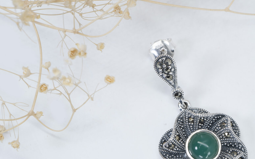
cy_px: 92
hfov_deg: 20.1
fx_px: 716
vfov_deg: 12.7
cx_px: 185
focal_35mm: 103
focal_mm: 50
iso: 200
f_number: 10
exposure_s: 1/50
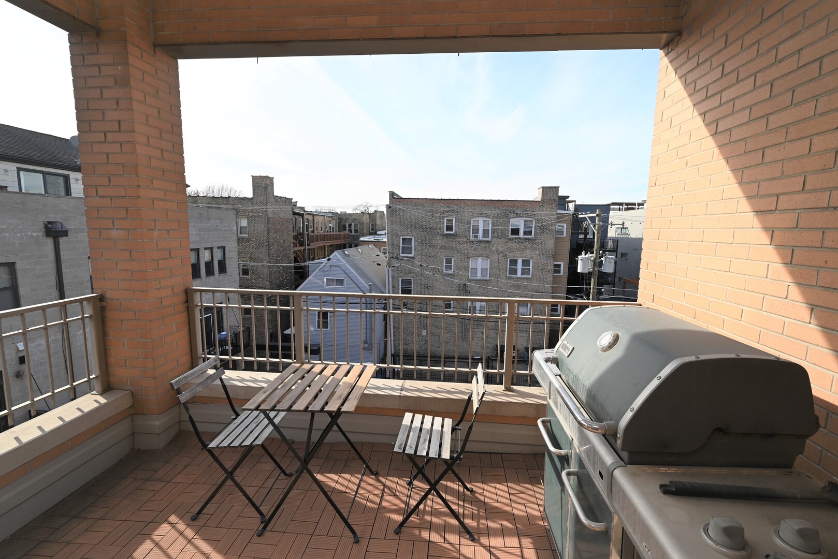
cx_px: 419
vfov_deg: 81.3
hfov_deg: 104.2
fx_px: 326
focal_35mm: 14
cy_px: 280
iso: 100
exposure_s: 1/200
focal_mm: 14
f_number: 8
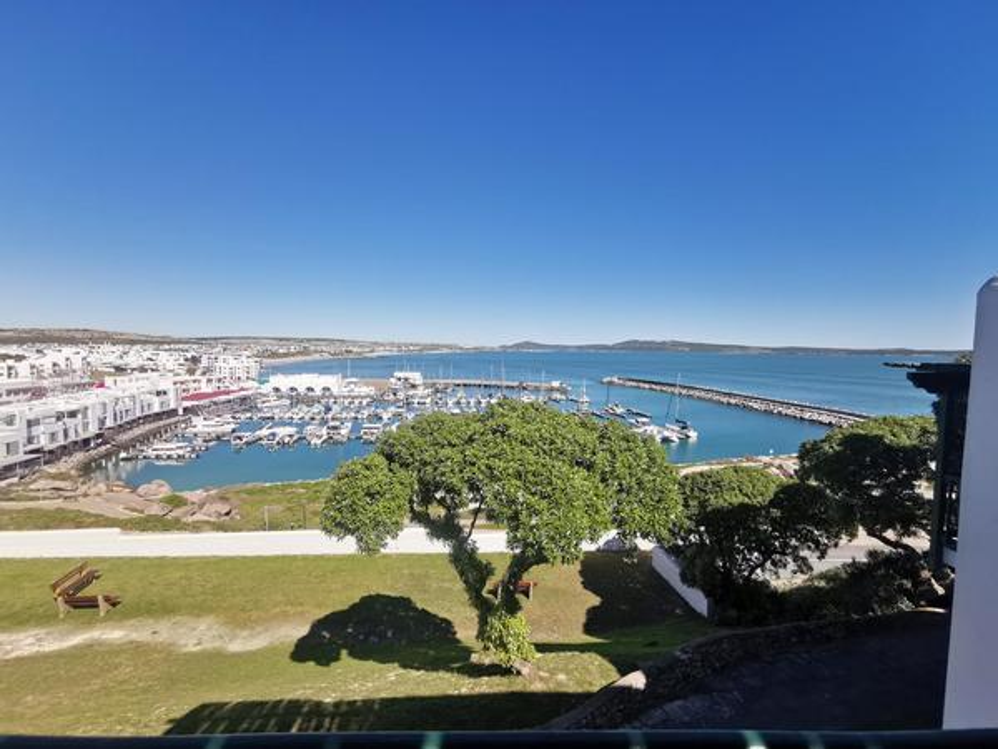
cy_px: 374
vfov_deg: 78.1
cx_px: 499
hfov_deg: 94.5
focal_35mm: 16
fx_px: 461
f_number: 2.2
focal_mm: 2.35
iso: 50
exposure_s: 1/1623
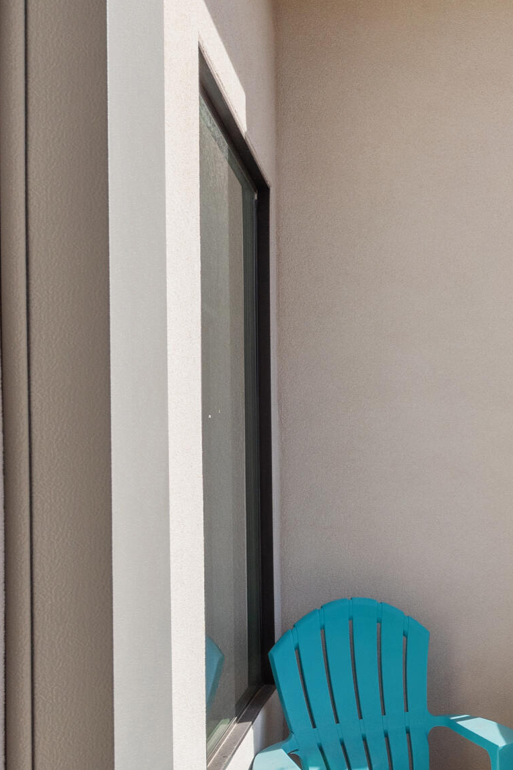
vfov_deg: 46.1
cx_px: 749
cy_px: 461
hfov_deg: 25.1
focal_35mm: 42
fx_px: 898
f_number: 10
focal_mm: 16
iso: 250
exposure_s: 1/200
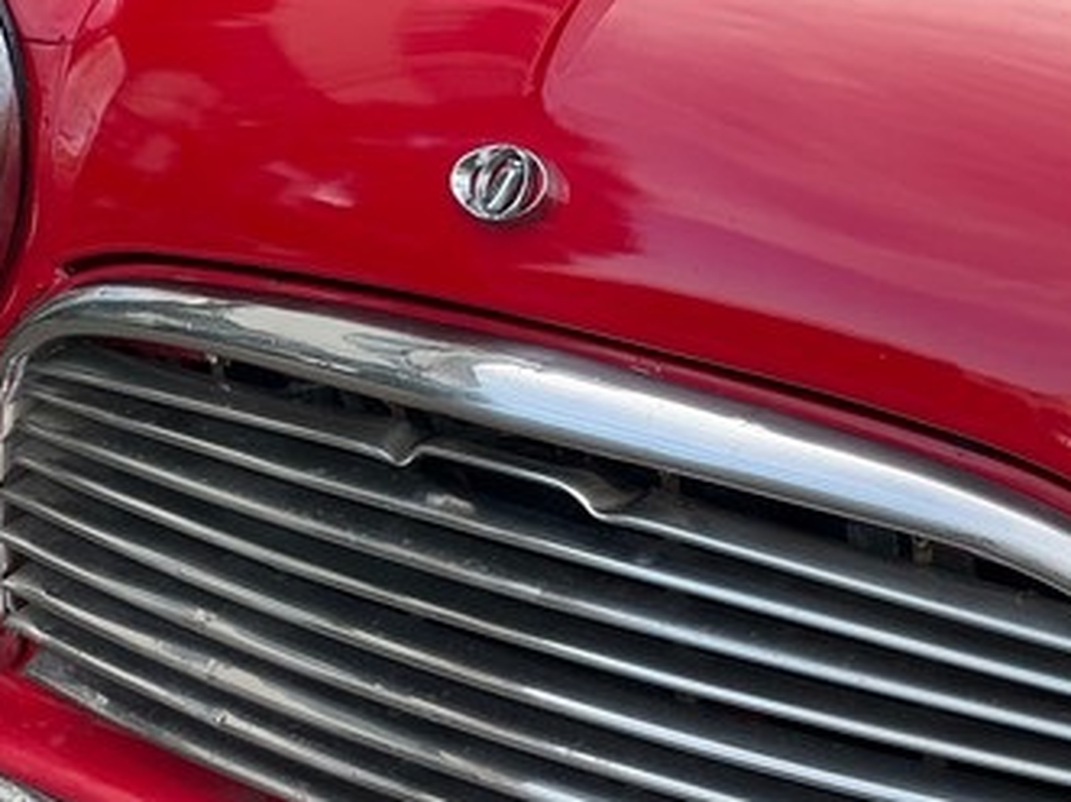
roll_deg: -0.2
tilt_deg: -12.6
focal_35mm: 186
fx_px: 5753
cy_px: 582
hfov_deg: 10.6
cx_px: 906
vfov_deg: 8.0
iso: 32
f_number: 2.8
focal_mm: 9
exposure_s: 1/121
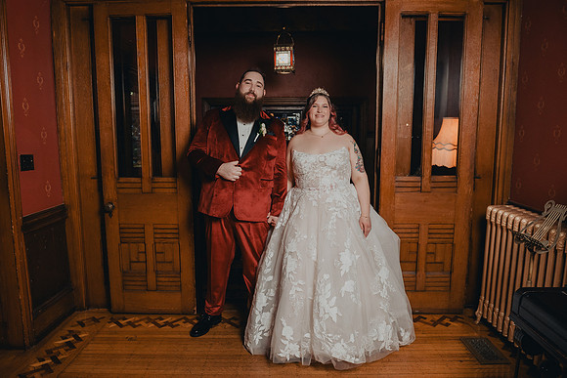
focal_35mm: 26
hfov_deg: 69.7
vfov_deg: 49.8
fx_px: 407
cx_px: 274
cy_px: 193
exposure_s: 1/200
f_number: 3.5
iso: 1600
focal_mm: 24
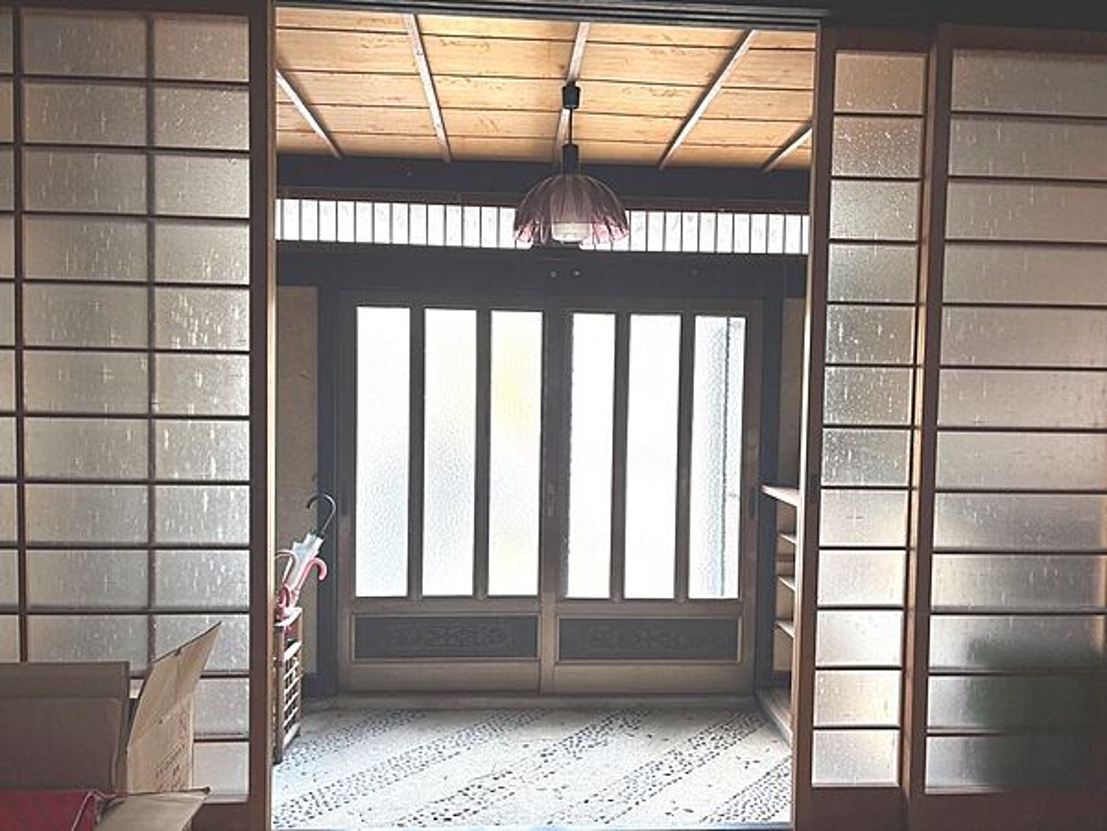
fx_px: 831
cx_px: 554
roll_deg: -1.0
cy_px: 416
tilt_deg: -3.7
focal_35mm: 26
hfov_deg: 67.3
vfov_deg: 53.1
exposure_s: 1/120
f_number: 1.6
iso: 50
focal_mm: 5.96
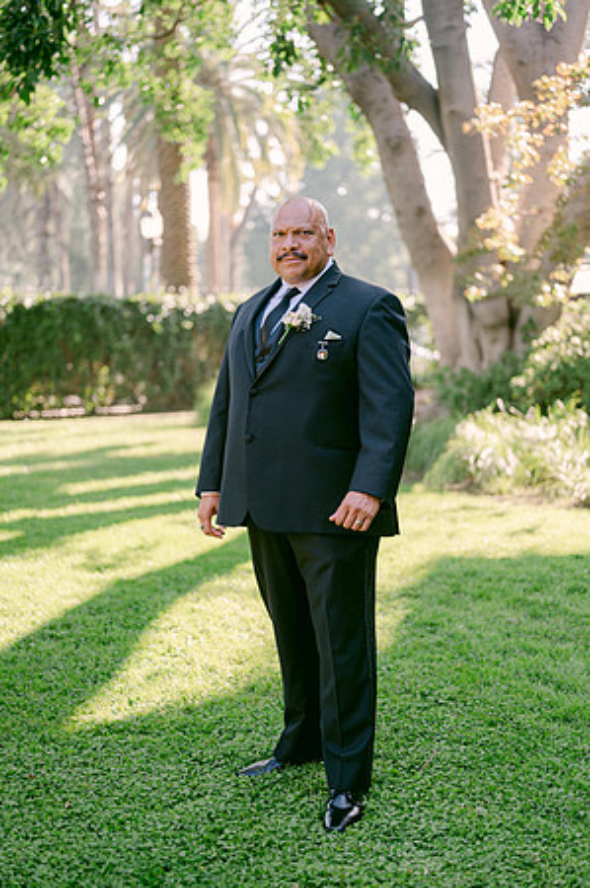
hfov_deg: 26.9
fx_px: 1232
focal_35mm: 50
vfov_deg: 39.6
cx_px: 295
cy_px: 444
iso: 160
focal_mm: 50
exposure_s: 1/1250
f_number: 1.8
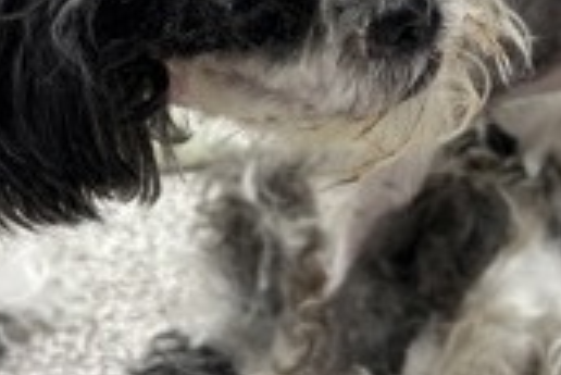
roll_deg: +4.2
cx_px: 357
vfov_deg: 20.1
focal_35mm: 66
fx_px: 1029
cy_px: 16
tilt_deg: -20.8
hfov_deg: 30.3
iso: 160
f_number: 1.5
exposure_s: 1/60
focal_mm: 5.7
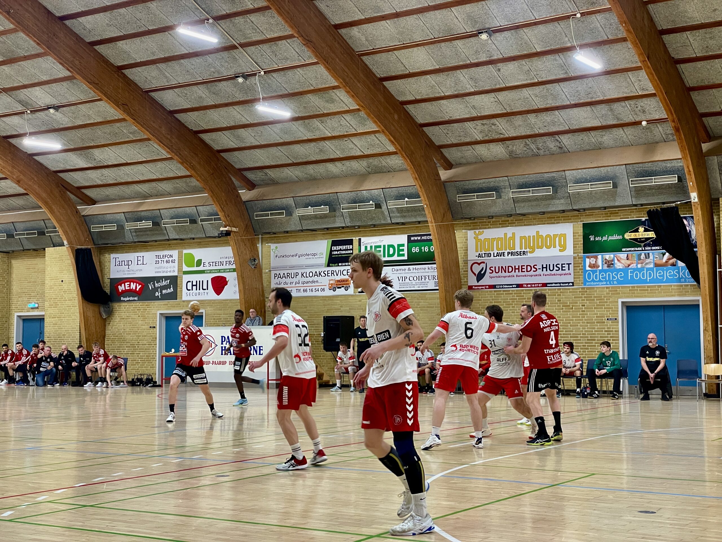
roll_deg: +0.4
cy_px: 271
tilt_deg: +3.9
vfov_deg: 28.0
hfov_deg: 36.8
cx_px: 361
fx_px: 1085
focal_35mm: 52
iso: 160
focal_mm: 6
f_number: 2
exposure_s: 1/100
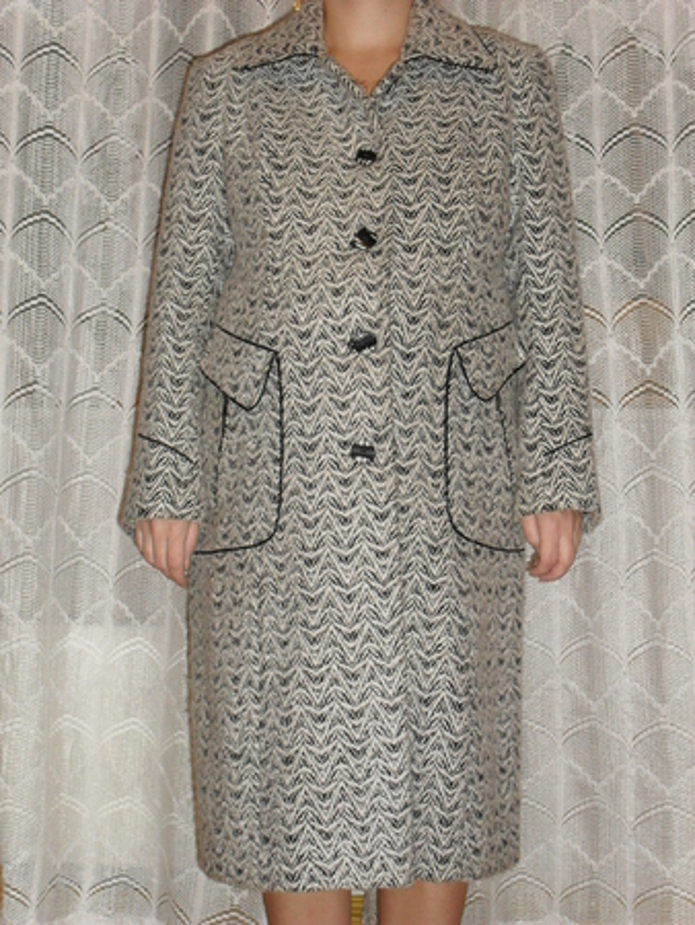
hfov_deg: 25.7
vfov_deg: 33.8
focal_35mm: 57
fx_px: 1524
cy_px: 462
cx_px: 348
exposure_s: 1/60
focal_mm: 10.1
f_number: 4.3
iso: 200
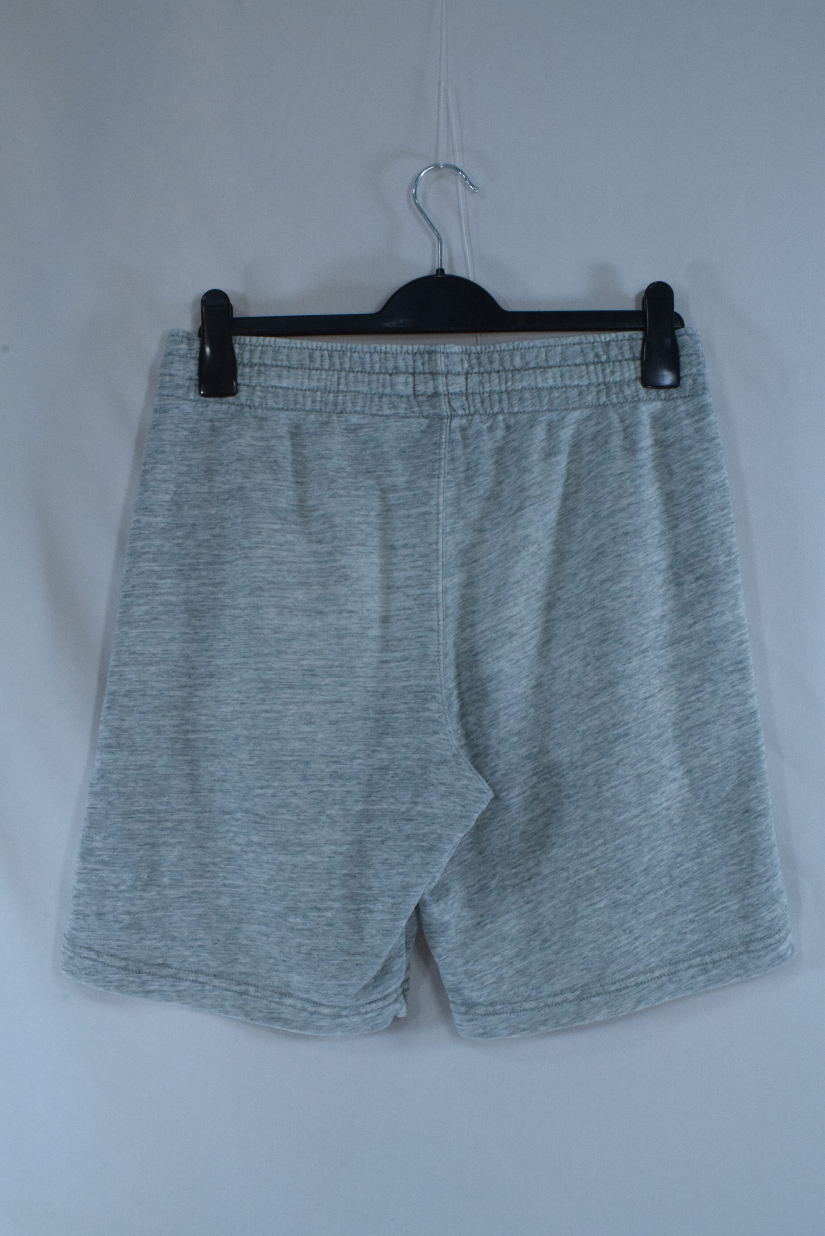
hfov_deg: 29.0
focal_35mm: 46
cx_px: 412
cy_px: 618
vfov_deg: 42.3
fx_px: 1597
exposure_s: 1/160
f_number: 22
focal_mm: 31
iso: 3200
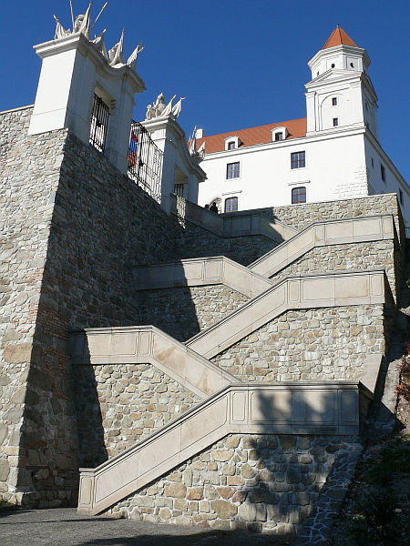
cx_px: 205
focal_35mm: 35
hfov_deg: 40.7
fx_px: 553
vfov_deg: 52.6
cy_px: 273
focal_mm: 7.4
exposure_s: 1/400
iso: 100
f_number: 8
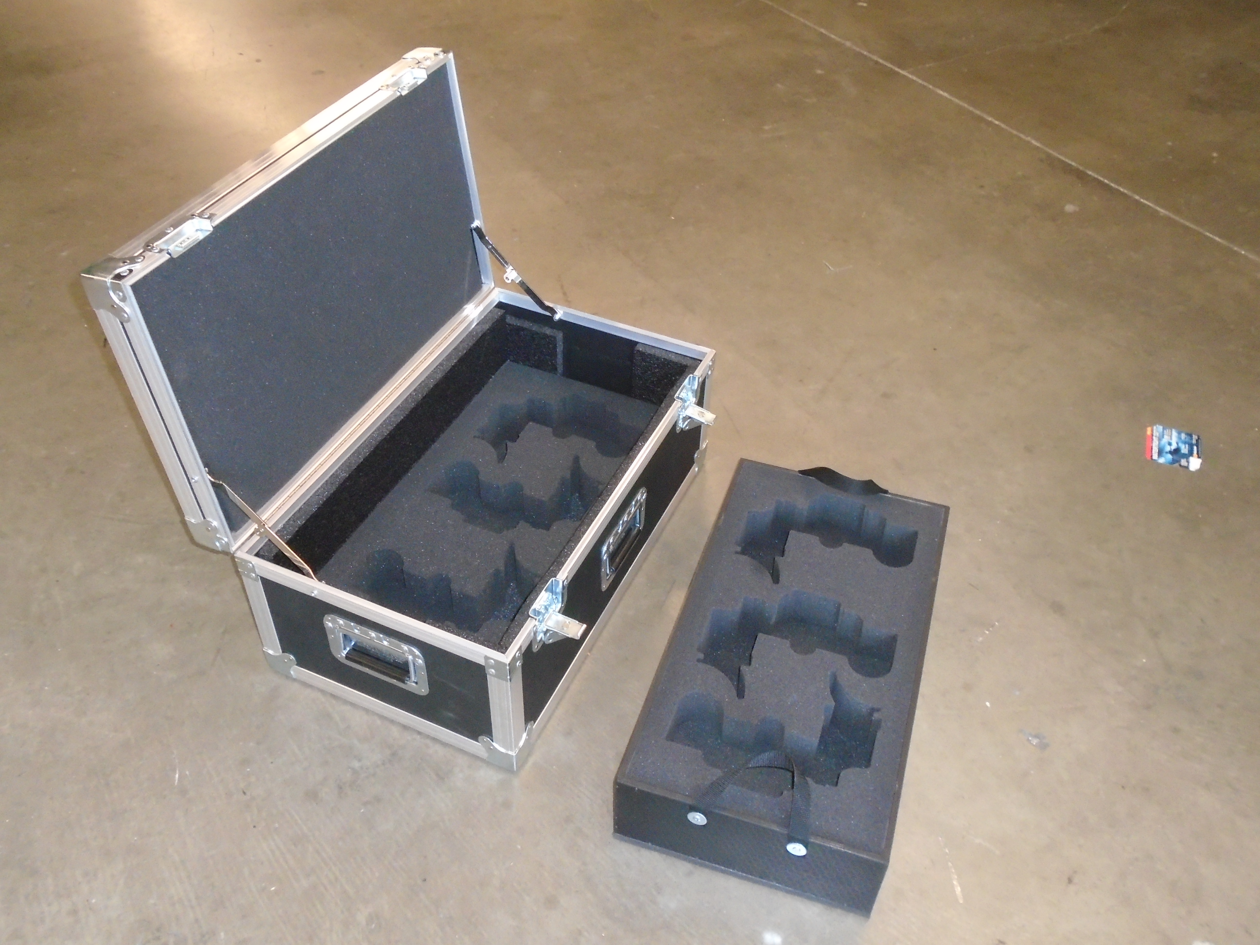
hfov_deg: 58.4
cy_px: 472
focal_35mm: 31
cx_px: 630
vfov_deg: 45.4
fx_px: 1128
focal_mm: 5.5
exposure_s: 1/40
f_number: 3.5
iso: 500
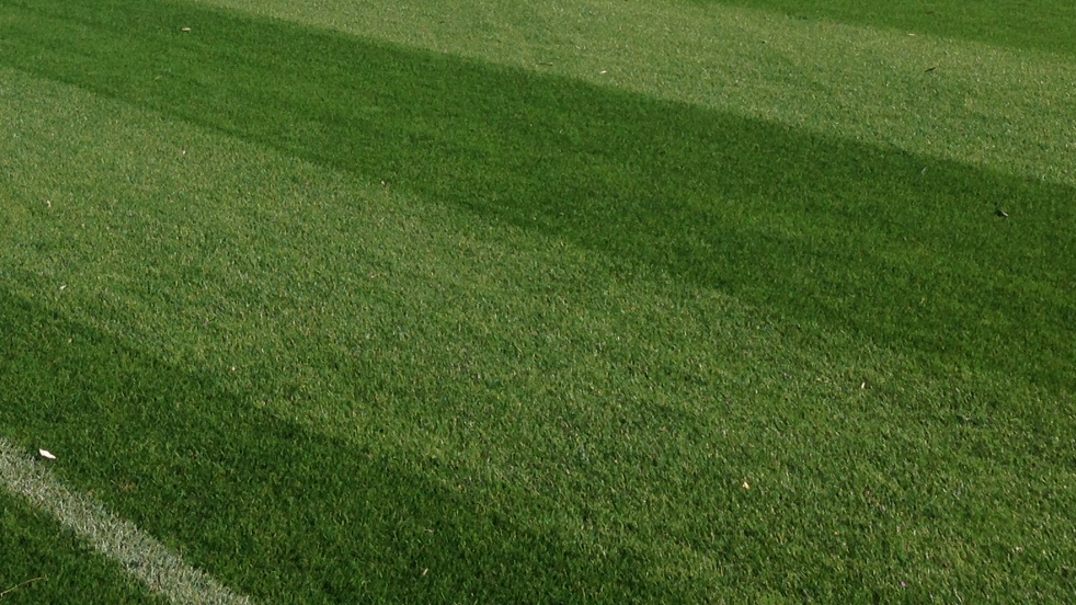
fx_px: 2139
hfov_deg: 27.7
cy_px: -76
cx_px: 237
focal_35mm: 75
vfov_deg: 15.6
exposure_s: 1/968
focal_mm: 4.12
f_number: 2.4
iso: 50
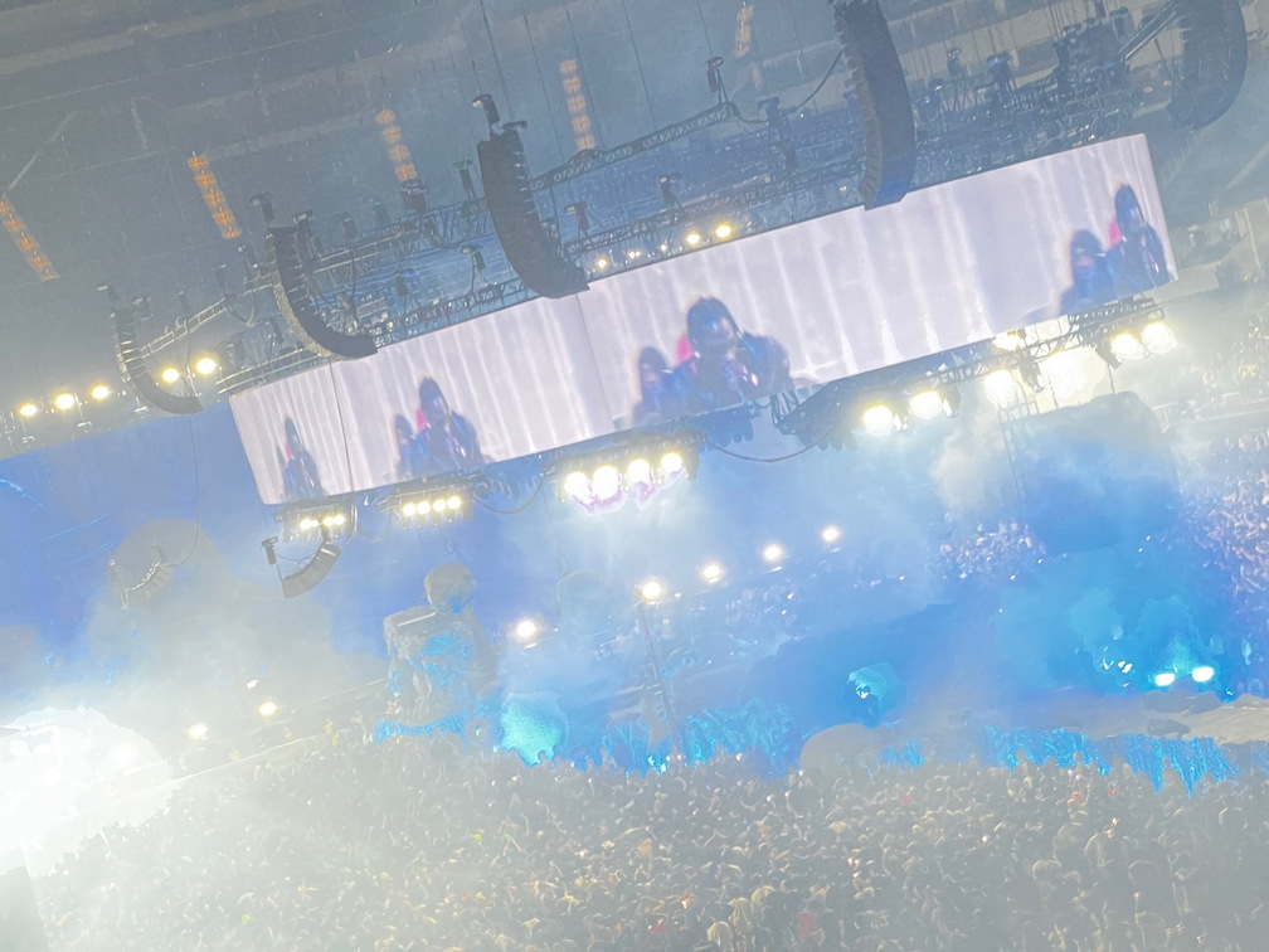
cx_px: 634
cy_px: 476
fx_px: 2823
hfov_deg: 25.3
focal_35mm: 77
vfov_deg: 19.1
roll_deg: +17.8
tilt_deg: -8.2
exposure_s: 1/35
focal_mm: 9
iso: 1000
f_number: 2.8
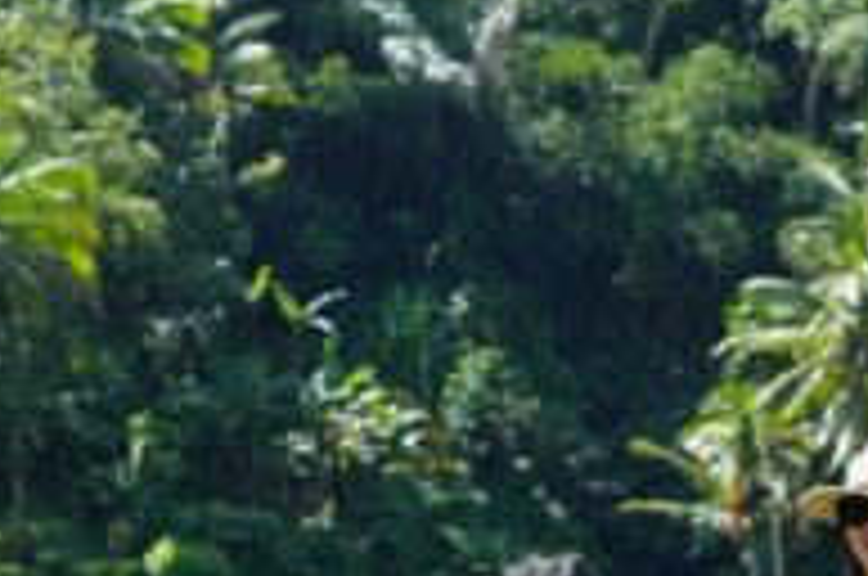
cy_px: 637
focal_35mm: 192
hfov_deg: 10.7
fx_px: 4622
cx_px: 504
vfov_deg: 7.1
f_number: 5
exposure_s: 1/160
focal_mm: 66
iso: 100
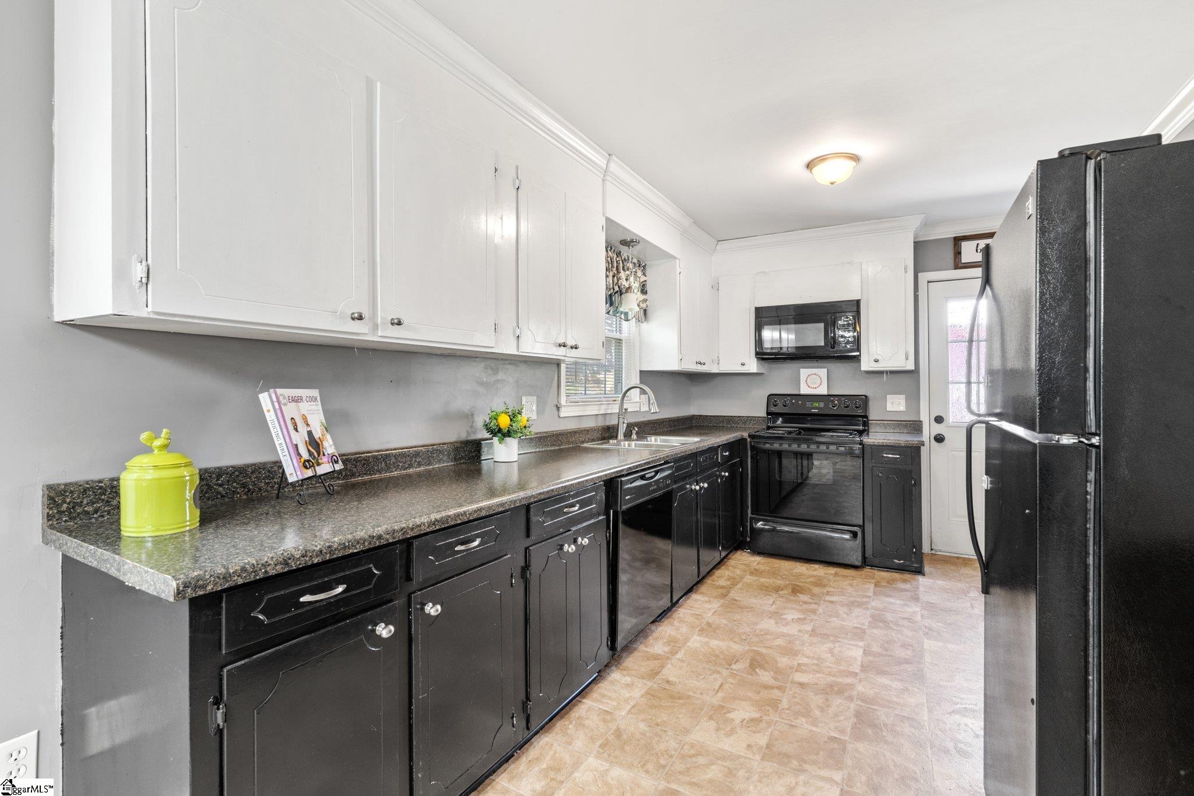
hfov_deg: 96.7
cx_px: 597
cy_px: 398
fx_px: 531
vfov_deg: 73.7
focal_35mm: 16
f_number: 9
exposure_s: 1.6
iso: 250
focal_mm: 16
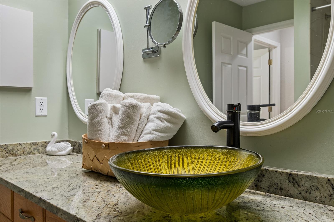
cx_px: 167
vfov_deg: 43.6
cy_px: 111
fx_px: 278
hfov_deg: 61.9
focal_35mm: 30
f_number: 7.1
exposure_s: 1/5
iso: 100
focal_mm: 20
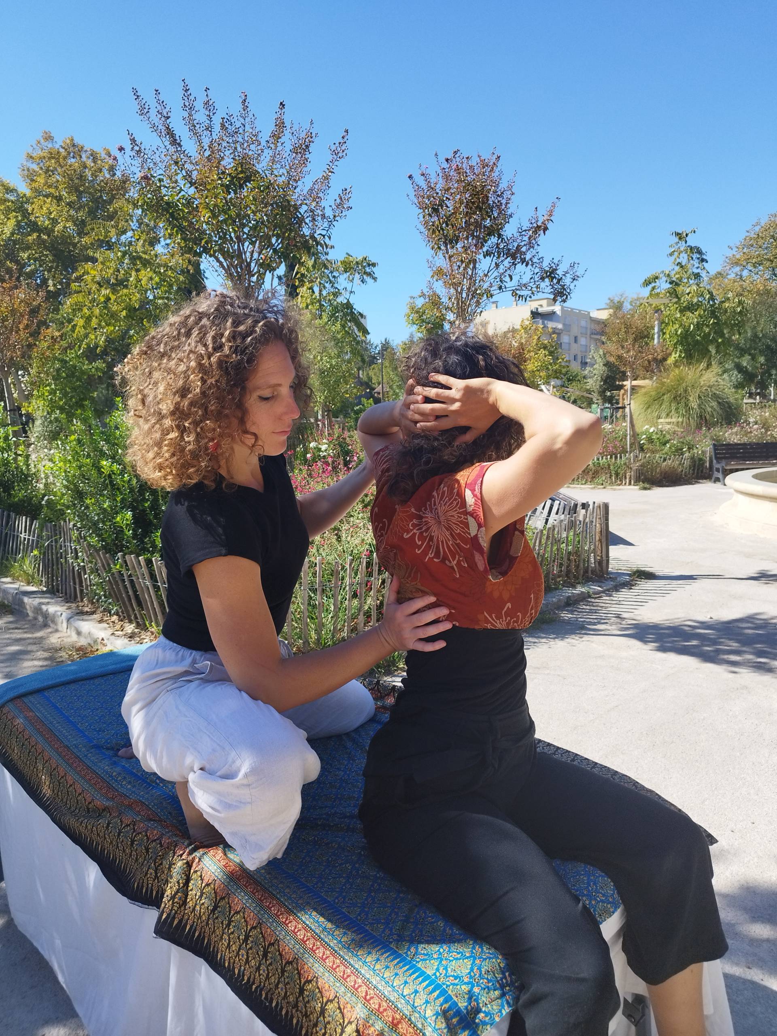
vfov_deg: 71.6
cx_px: 388
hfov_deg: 56.8
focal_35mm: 24
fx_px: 718
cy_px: 518
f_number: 1.89
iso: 50
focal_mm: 5.89
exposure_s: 1/577
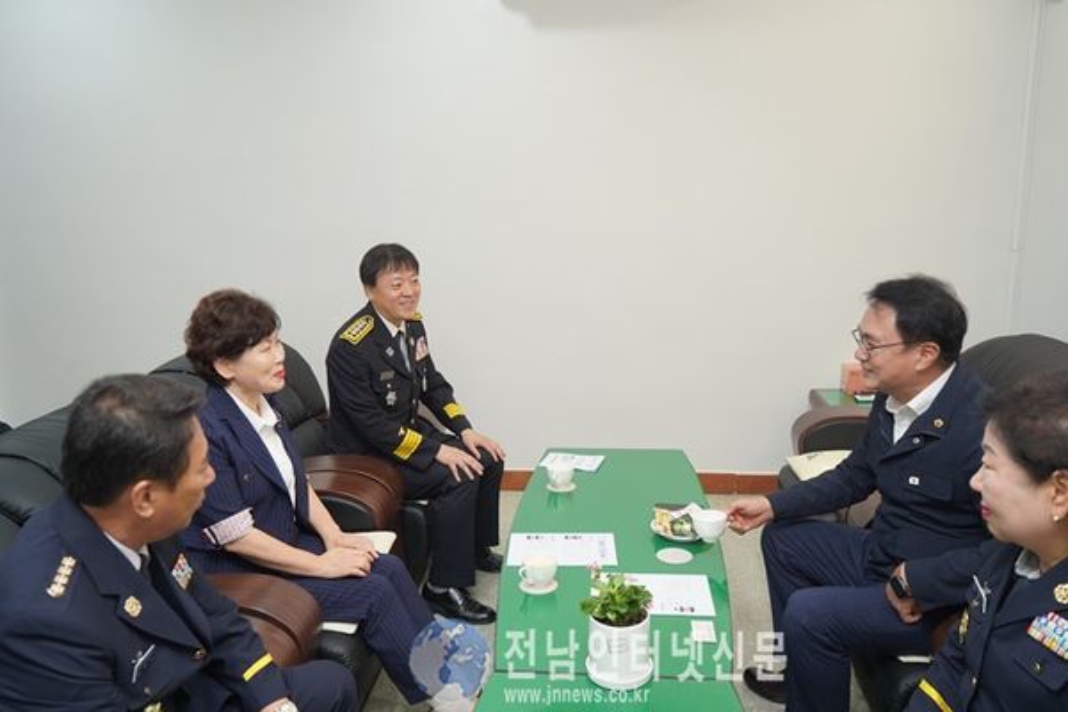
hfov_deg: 63.7
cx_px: 534
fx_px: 860
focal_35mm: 29
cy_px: 356
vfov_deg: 45.0
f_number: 4
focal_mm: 29
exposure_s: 1/160
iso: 1600
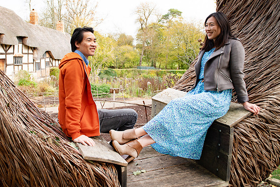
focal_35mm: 29
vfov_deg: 44.8
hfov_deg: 63.5
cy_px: 77
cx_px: 129
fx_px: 226
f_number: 5
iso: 320
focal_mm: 24
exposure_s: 1/200
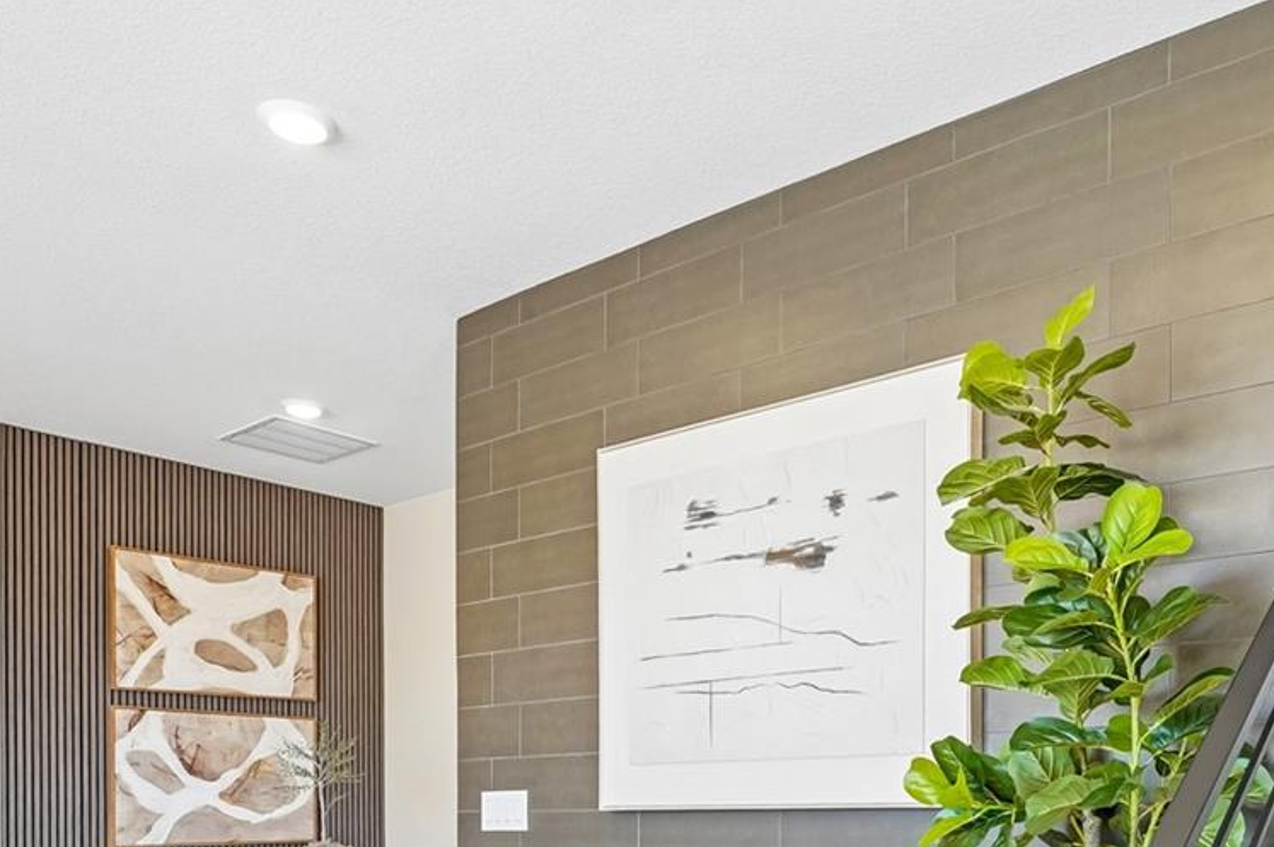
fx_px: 1061
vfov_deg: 38.8
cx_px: 902
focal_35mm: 30
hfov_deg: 59.7
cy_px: 838
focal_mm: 14
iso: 400
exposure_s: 1/30
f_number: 8
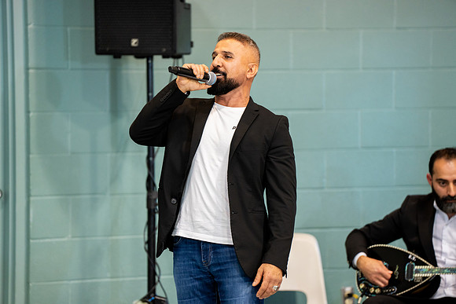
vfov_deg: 6.9
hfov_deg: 10.3
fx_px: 2534
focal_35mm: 200
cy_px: 152
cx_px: 228
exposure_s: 1/200
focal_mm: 200
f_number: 2.8
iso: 1250
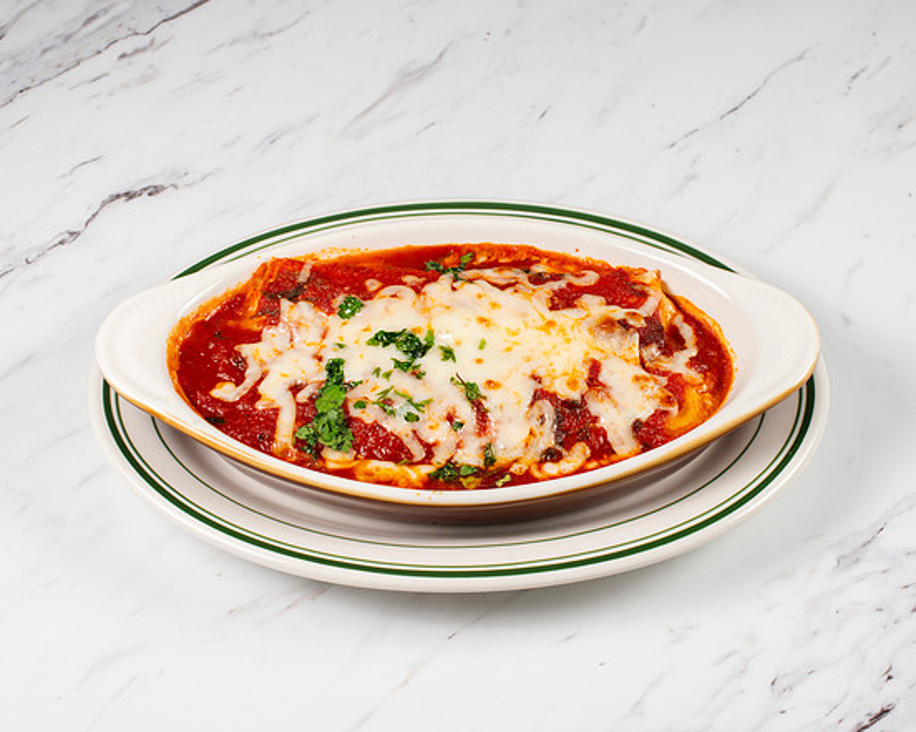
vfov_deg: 24.6
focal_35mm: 62
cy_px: 361
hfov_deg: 30.5
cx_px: 466
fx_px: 1680
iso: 200
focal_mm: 50
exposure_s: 1/250
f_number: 11
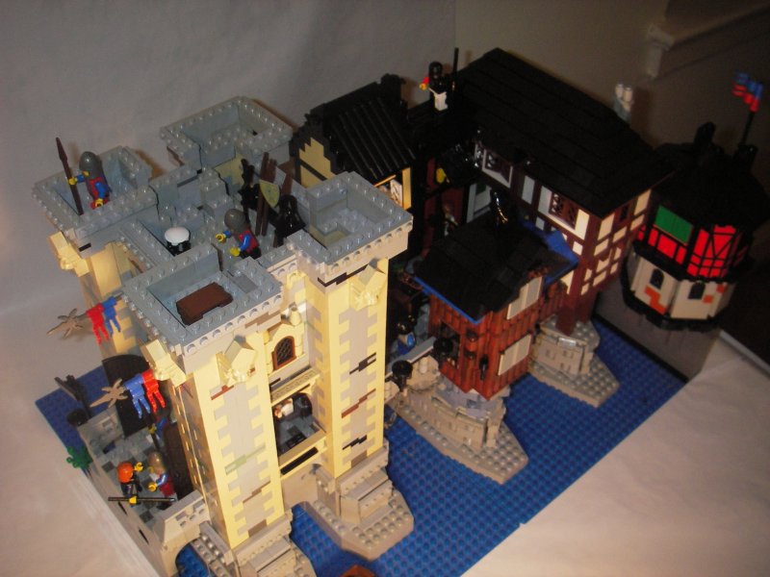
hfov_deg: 49.0
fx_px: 845
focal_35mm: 38
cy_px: 288
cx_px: 385
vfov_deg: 37.7
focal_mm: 6.3
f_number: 3.3
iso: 100
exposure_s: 1/30
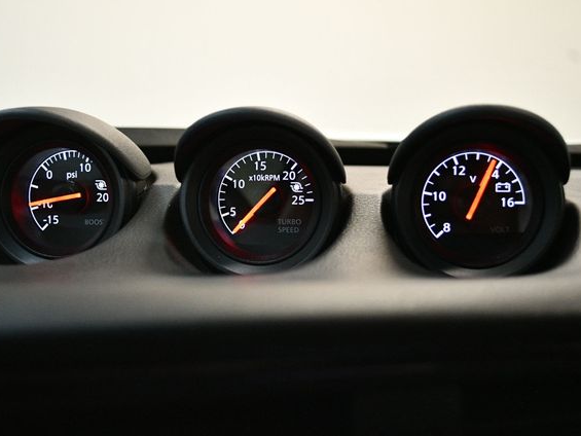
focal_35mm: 49
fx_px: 823
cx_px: 266
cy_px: 218
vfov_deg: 29.7
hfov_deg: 38.9
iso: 3200
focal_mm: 30
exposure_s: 1/80
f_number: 4.5
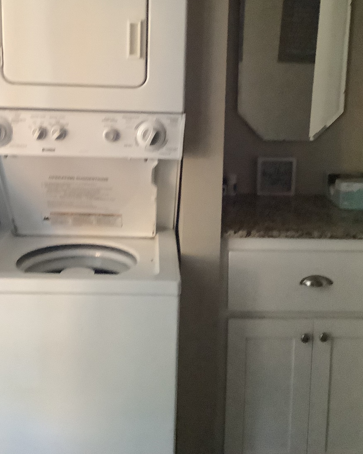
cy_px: 151
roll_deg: -1.8
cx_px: 171
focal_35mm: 45
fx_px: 604
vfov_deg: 40.6
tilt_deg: -6.6
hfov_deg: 33.4
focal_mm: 3.3
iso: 500
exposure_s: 1/30
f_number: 2.4
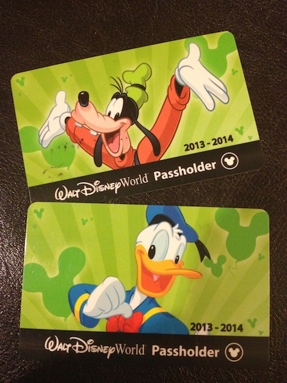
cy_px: 192
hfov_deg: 40.7
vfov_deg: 52.6
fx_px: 387
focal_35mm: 35
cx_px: 144
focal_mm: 4.28
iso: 400
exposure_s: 1/15
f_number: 2.4
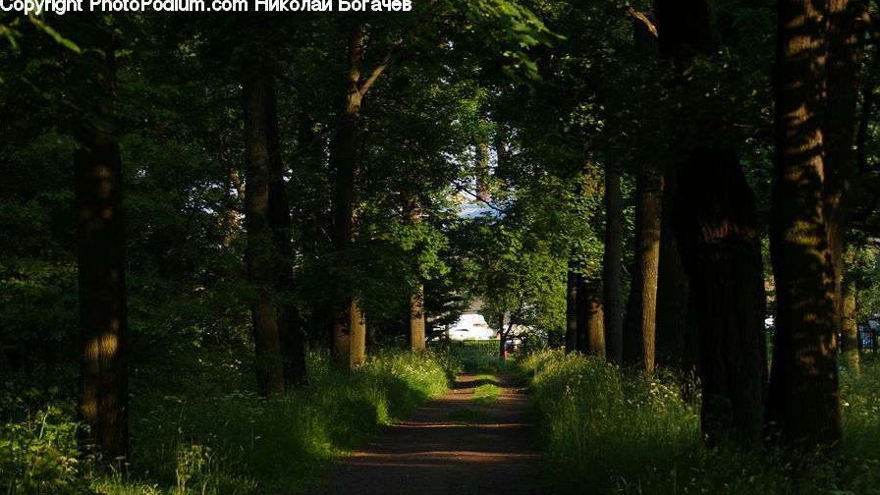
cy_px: 276
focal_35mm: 119
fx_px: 2766
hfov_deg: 18.1
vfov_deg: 10.2
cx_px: 441
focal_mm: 75
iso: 100
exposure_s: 1/125
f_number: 6.3
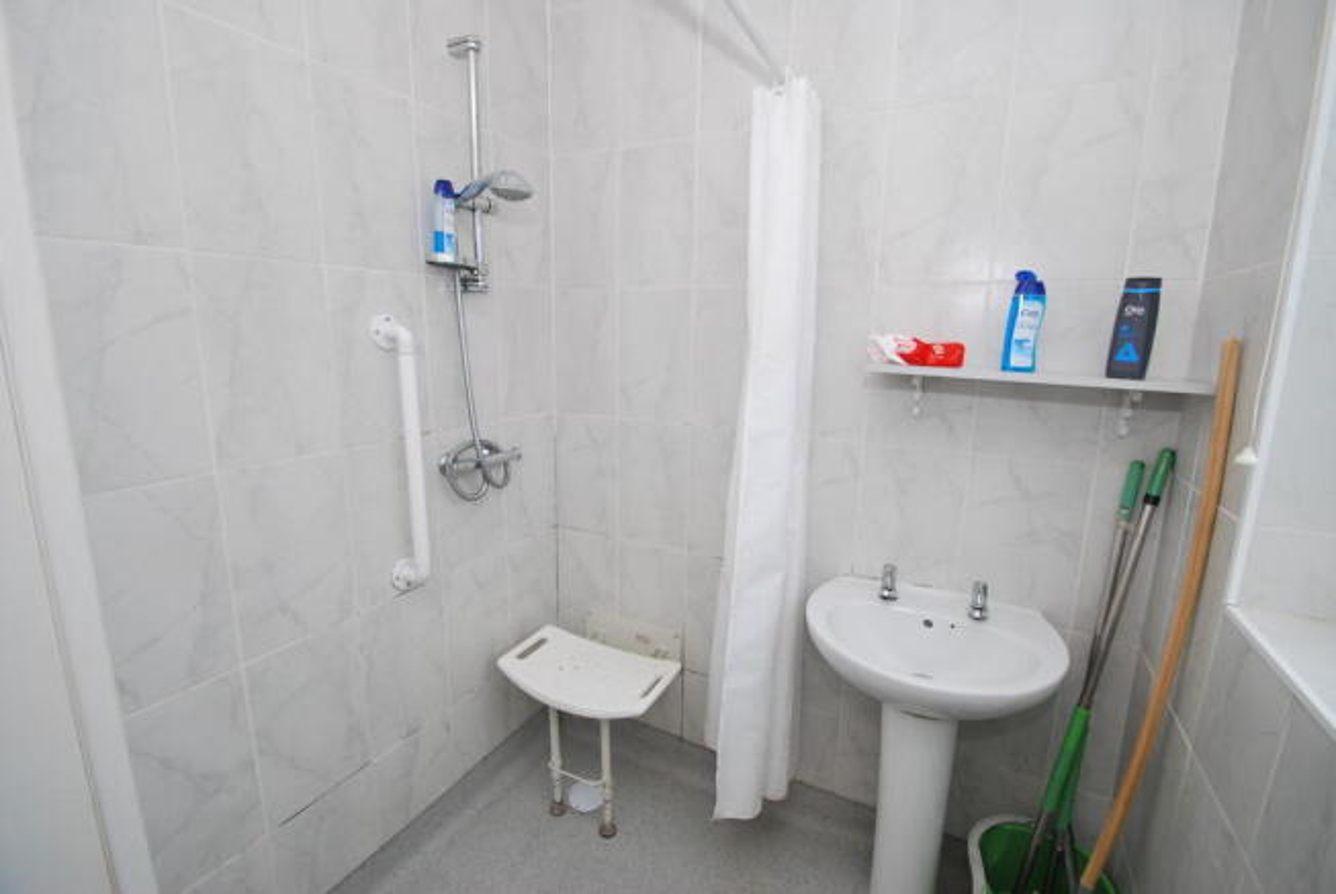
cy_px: 447
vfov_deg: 77.5
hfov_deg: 100.3
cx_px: 668
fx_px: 557
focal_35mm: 15
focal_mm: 10
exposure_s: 1/60
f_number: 4
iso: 200
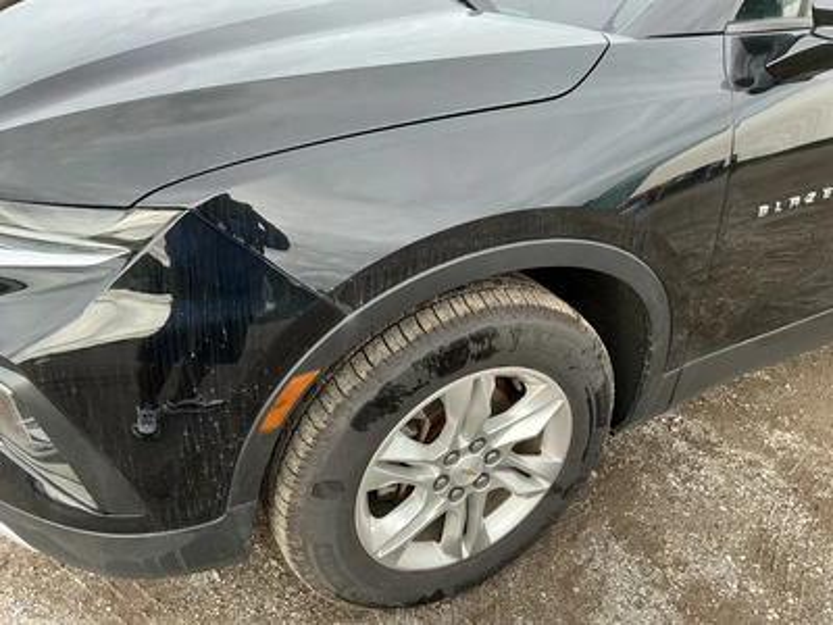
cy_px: 312
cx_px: 416
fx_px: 674
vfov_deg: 49.7
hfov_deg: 63.4
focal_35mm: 28
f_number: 1.8
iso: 20
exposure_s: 1/211
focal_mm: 3
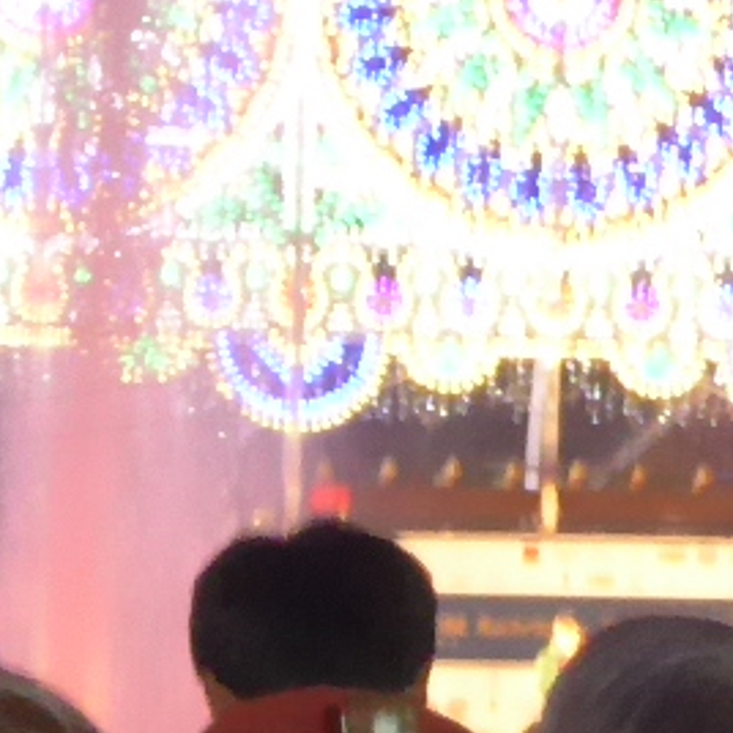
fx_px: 5055
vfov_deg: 8.2
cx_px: 232
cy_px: 1028
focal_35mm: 211
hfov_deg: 8.3
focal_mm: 4.3
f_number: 3.3
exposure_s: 1/13
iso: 400
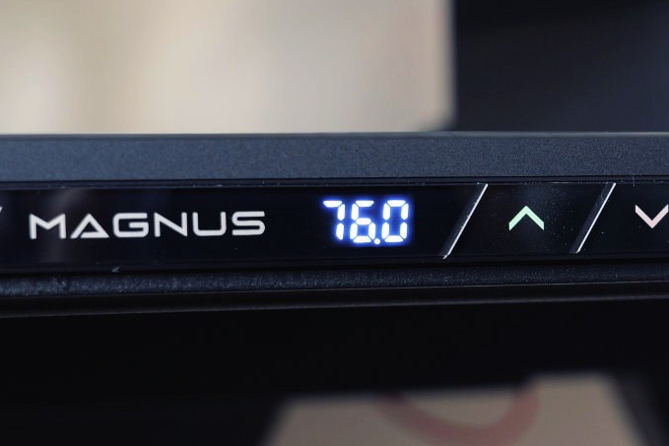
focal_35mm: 82
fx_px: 1524
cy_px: 281
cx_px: 687
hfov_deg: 23.6
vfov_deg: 16.6
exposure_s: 1/160
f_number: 4
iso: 800
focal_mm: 29
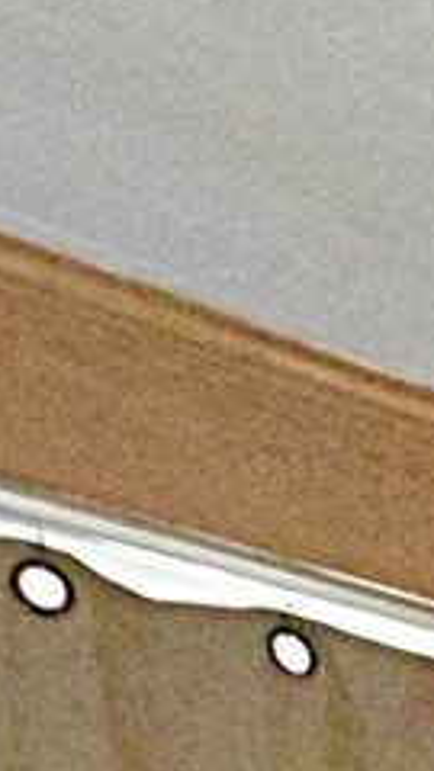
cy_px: 1608
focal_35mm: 134
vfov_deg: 13.4
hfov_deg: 6.0
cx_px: 2180
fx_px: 2741
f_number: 8
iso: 9000
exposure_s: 1/60
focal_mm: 10
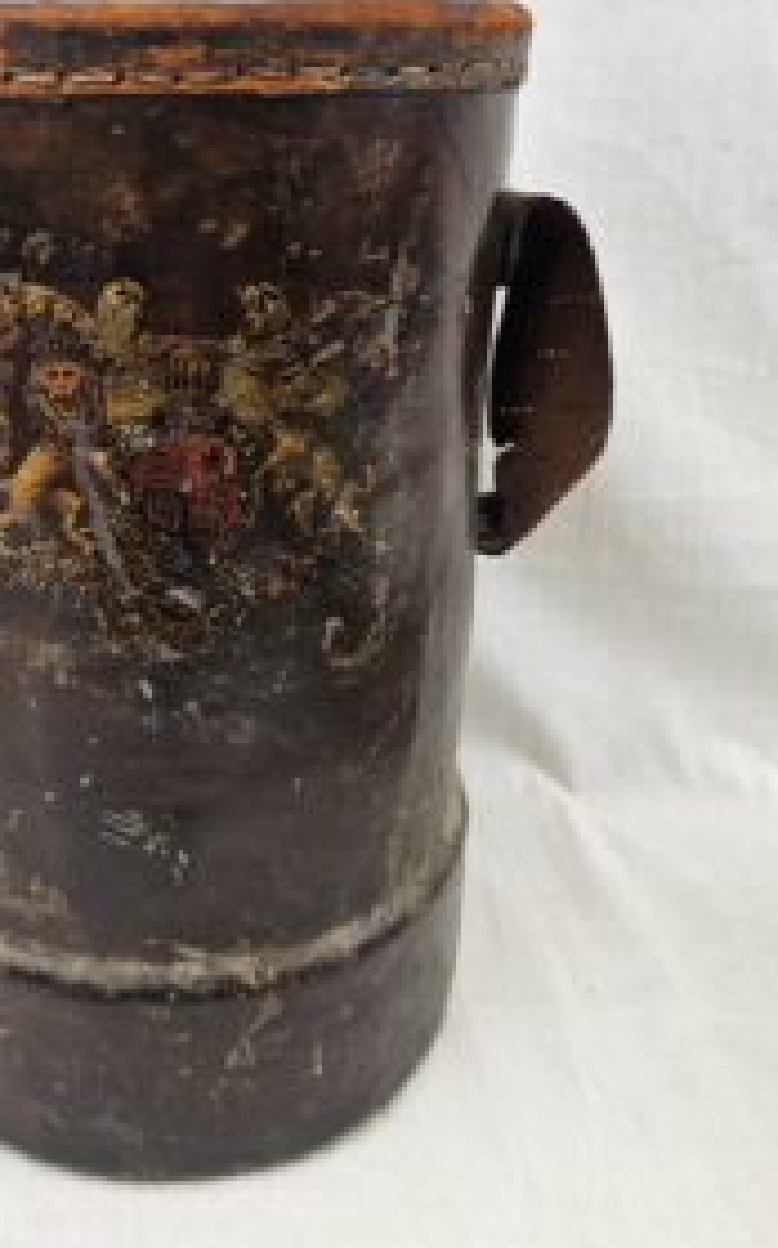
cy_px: 420
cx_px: 206
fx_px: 1189
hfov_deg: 35.5
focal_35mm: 35
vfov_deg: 54.3
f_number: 1.7
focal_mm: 6.3
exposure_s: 1/100
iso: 50
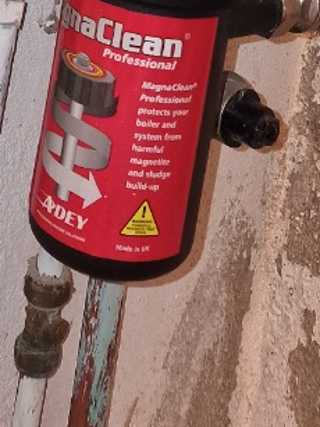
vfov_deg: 18.2
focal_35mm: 90
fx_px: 1110
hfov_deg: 16.4
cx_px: 120
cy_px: -293
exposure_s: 1/15
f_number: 1.8
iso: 125
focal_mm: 6.4
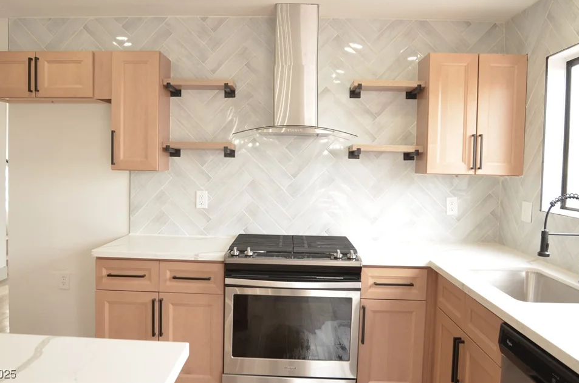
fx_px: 465
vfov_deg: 44.7
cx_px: 272
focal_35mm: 29
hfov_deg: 63.7
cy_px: 180
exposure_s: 1/50
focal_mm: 18
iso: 200
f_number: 3.5
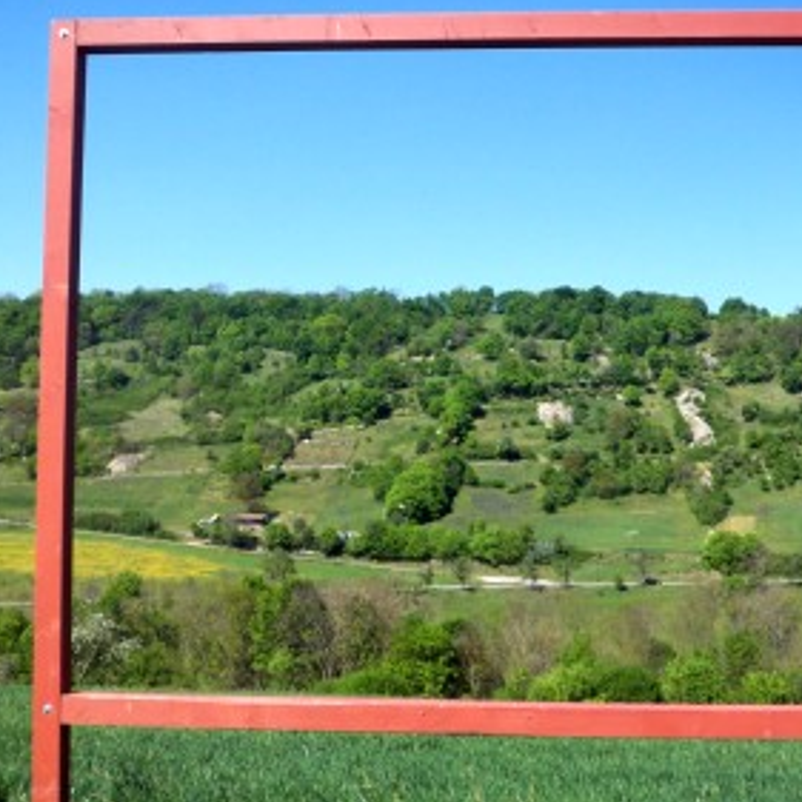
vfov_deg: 34.7
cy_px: 411
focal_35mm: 49
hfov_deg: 34.5
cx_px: 505
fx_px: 1284
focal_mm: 6.4
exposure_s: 1/400
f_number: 3.9
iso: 50
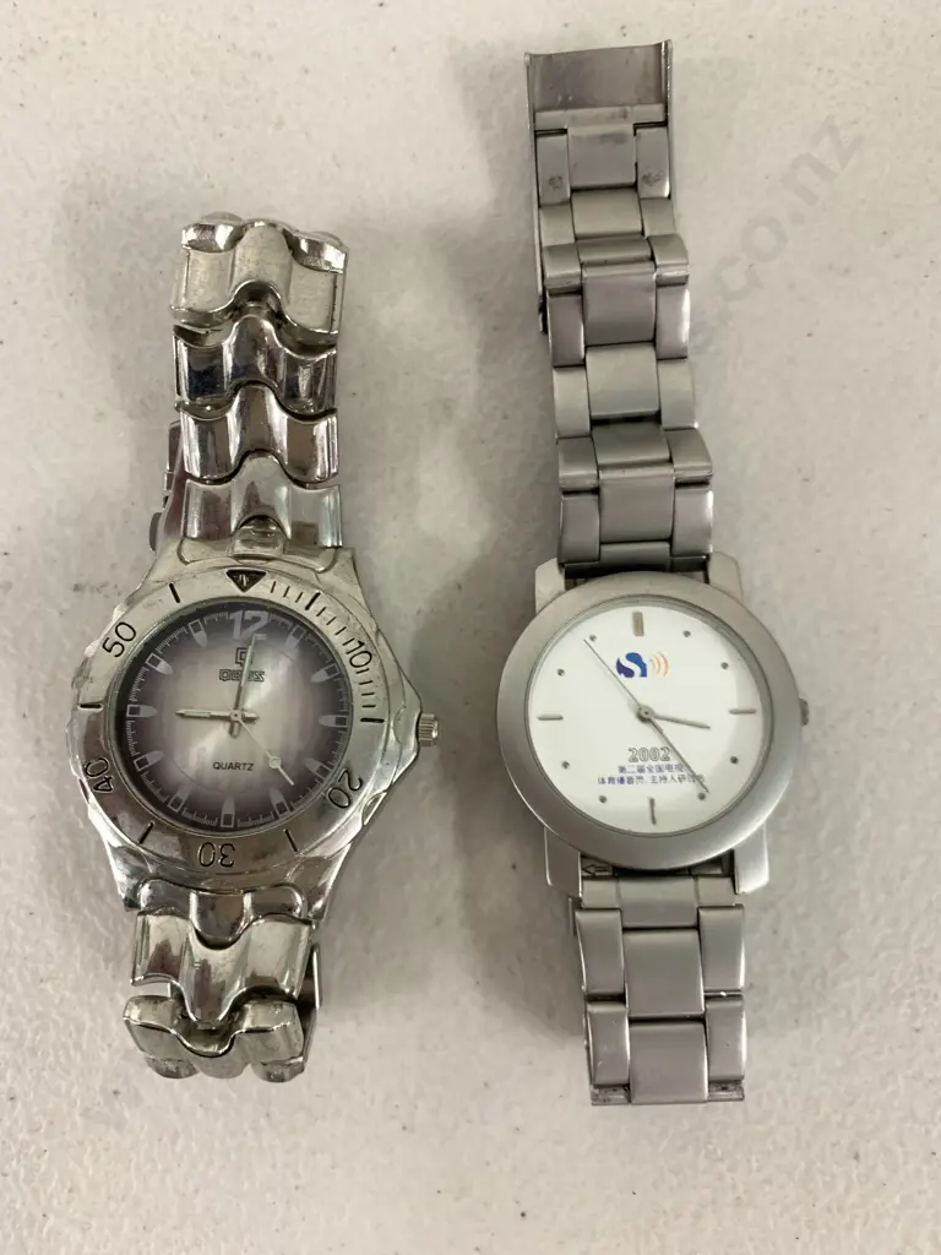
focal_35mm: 26
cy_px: 628
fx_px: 942
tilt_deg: -83.8
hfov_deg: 53.1
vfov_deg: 67.3
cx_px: 470
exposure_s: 1/50
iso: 100
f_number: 1.8
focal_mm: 4.25
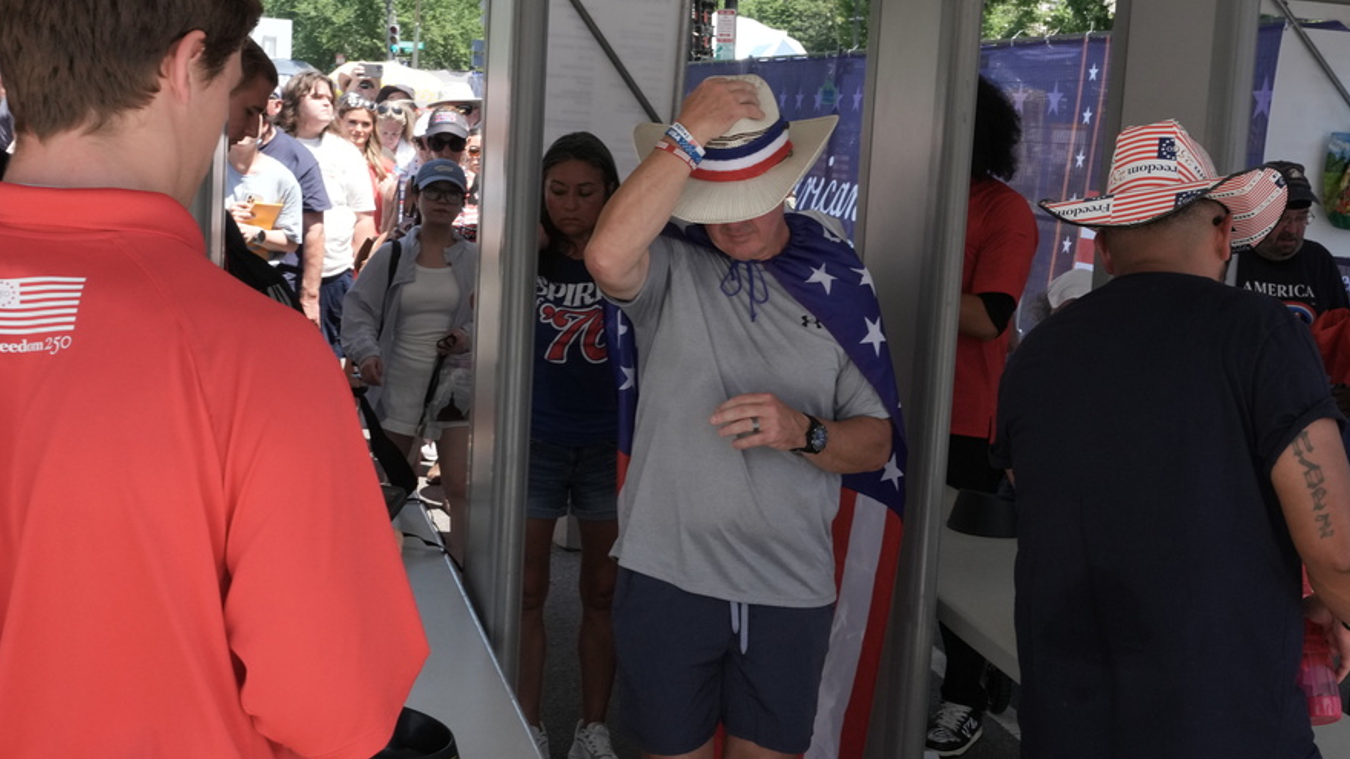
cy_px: 350
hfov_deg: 41.1
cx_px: 833
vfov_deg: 23.9
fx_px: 1790
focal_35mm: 50
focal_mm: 35
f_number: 13
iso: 1600
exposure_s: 1/500
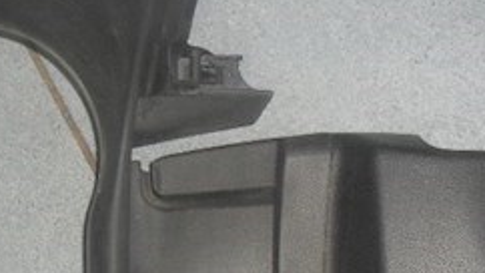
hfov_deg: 20.9
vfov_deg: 11.6
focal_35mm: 101
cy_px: 373
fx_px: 1299
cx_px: 100
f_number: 3.2
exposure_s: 1/45
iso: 200
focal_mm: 6.3
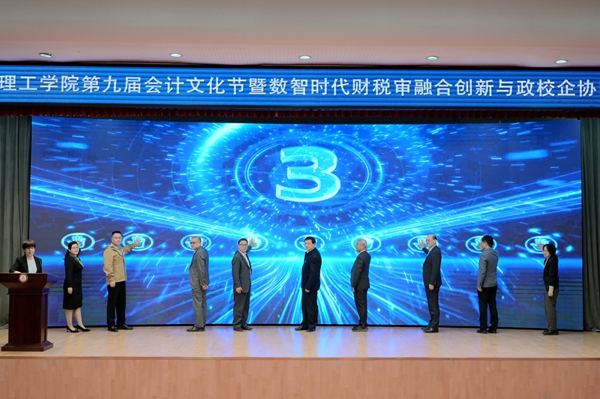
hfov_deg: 44.5
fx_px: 733
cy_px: 200
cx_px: 300
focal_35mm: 44
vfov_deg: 30.5
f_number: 4
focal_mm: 44
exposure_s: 1/160
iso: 800
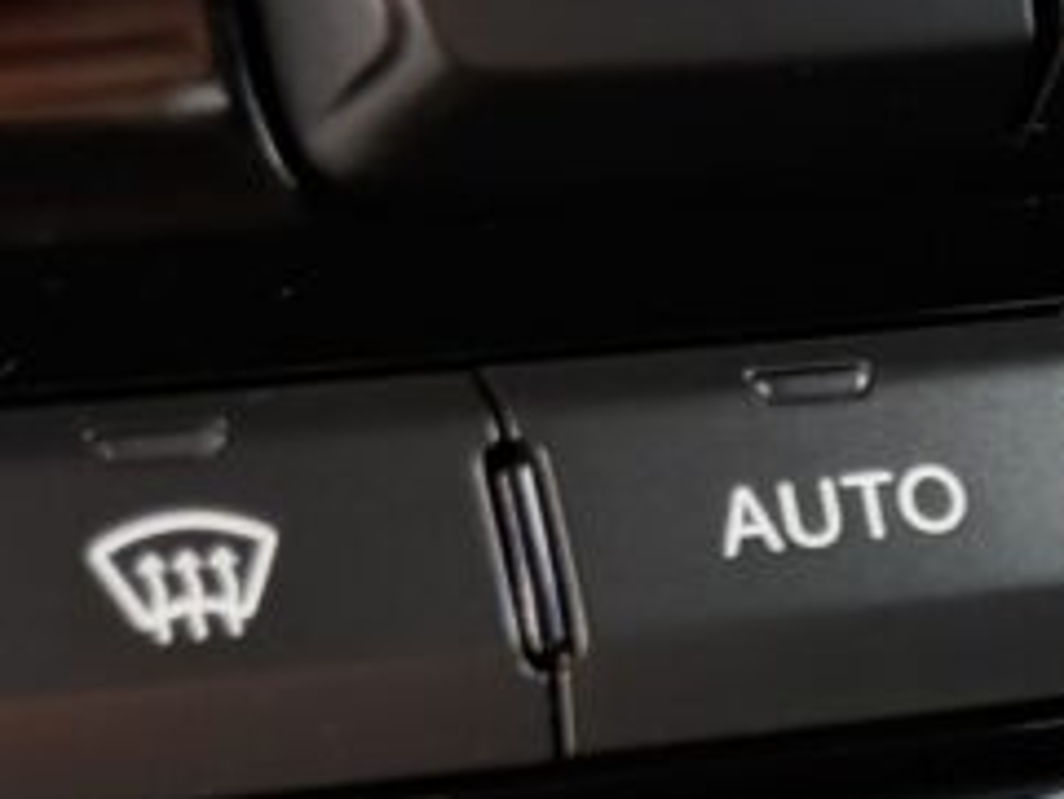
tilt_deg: -12.6
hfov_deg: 10.3
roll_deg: -2.0
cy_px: 1042
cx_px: 1060
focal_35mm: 191
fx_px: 5874
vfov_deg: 7.7
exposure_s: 1/177
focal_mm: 6.76
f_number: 1.78
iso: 160
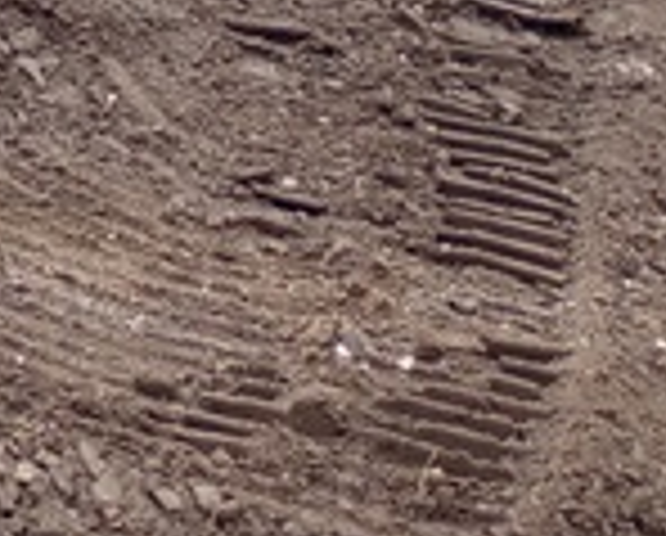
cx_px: -1368
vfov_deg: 7.6
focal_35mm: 189
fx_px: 3733
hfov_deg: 8.5
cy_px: -813
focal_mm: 4.27
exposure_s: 1/120
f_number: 1.8
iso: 119
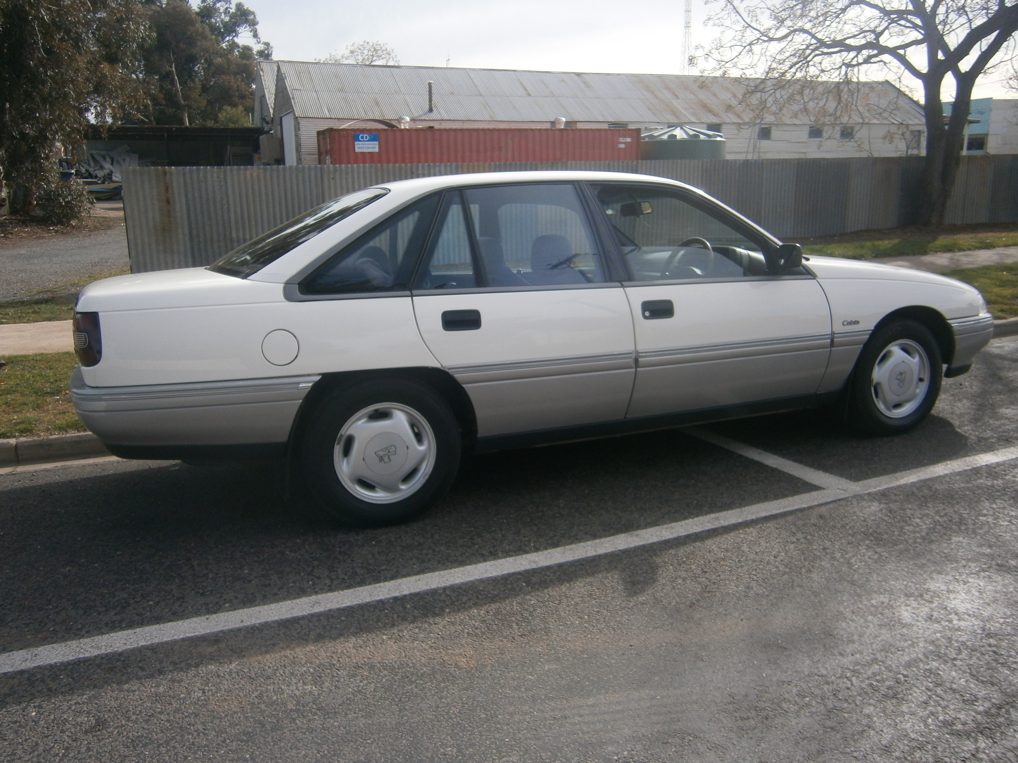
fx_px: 765
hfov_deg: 67.3
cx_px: 509
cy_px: 382
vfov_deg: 53.1
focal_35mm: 26
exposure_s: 1/800
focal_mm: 4.7
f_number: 2.8
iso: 80
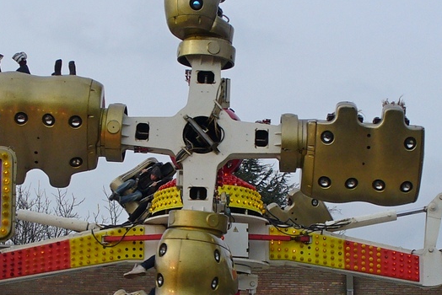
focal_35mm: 119
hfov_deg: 17.2
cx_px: 184
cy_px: 180
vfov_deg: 11.5
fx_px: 1462
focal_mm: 7.9
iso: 80
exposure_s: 1/160
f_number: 6
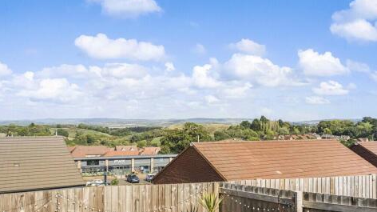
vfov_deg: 31.9
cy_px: 120
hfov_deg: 54.0
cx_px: 188
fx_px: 370
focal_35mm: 37
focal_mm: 35
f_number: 11
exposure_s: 1/8000
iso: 10000
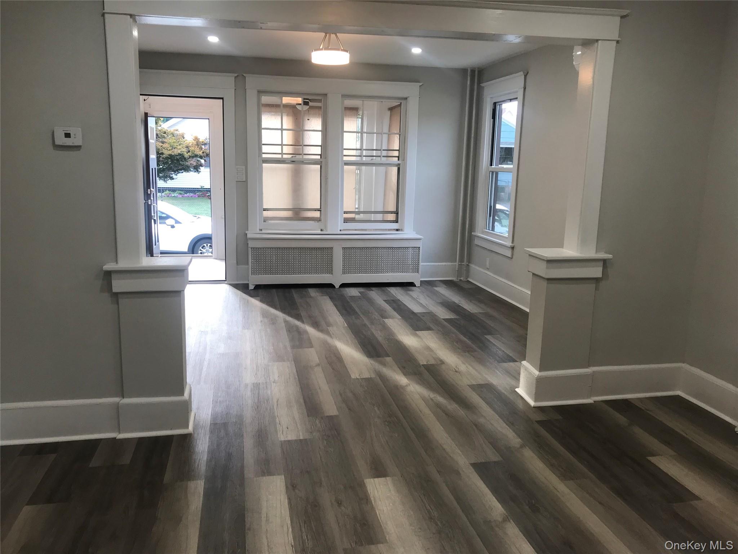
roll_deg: -1.0
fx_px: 597
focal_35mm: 28
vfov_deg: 49.7
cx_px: 369
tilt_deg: -11.1
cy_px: 277
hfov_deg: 63.4
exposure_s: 1/60
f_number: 1.8
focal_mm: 3.99
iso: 32
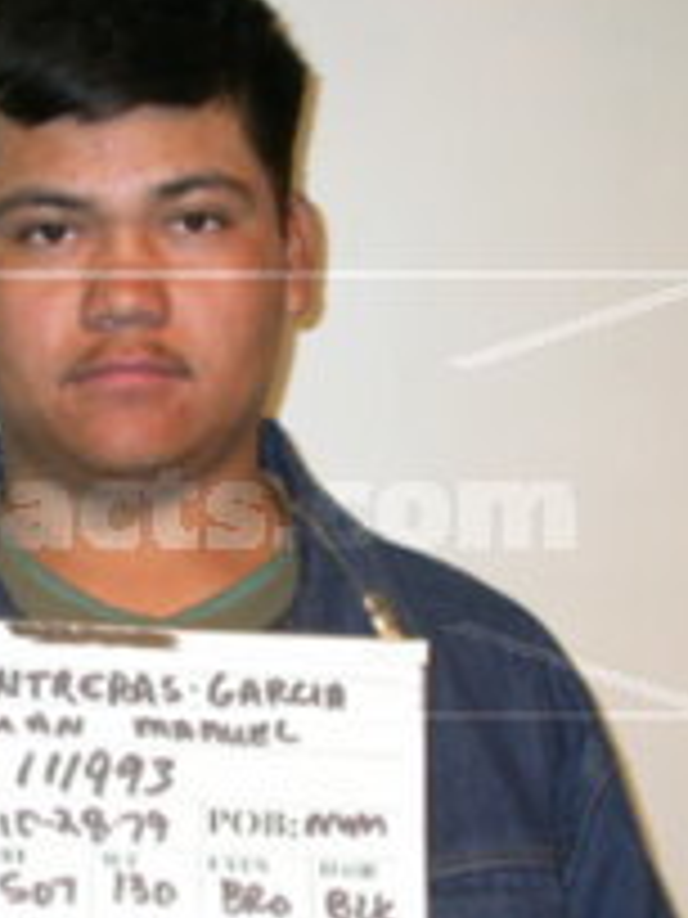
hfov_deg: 15.7
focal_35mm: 93
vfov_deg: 21.1
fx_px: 2465
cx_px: 61
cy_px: 497
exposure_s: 1/60.3
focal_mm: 11.5
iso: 100
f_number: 3
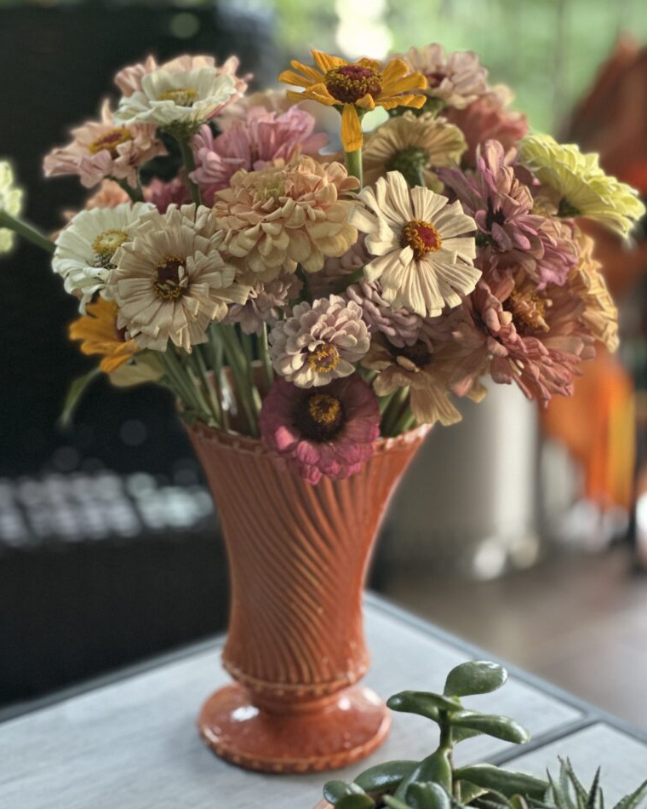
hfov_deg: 18.9
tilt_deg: -17.0
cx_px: 322
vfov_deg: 23.6
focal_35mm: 81
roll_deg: -0.9
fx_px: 1939
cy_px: 397
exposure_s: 1/22
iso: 500
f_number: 2.8
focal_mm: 9
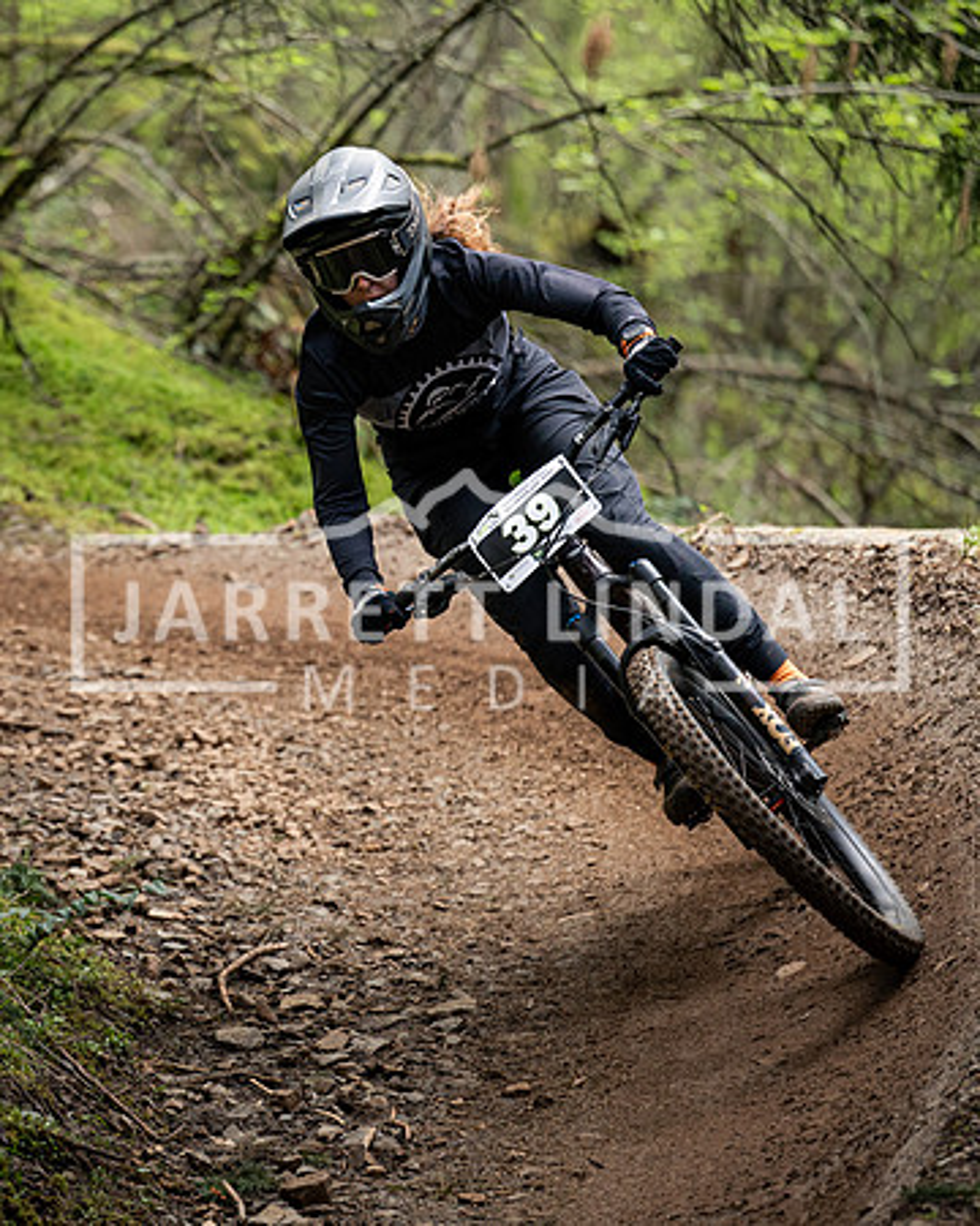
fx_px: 11927
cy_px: 635
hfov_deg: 4.7
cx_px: 82
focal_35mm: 329
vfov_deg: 5.9
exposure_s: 1/1000
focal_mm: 200
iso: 1250
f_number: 2.8
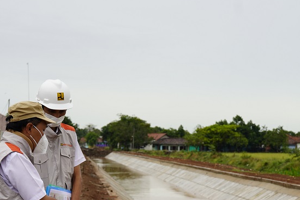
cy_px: 193
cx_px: 165
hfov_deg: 18.7
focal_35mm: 109
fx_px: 909
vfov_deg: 12.4
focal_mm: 50
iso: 100
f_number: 5
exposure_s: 1/80
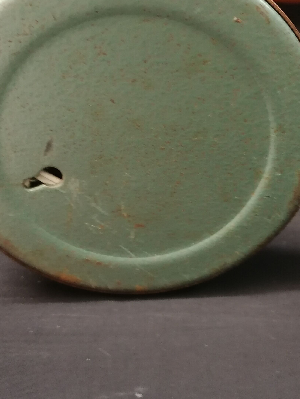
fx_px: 589
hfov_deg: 28.5
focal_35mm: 51
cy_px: 148
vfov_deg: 37.3
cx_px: 167
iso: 640
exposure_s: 1/16.7
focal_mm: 4.75
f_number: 1.8
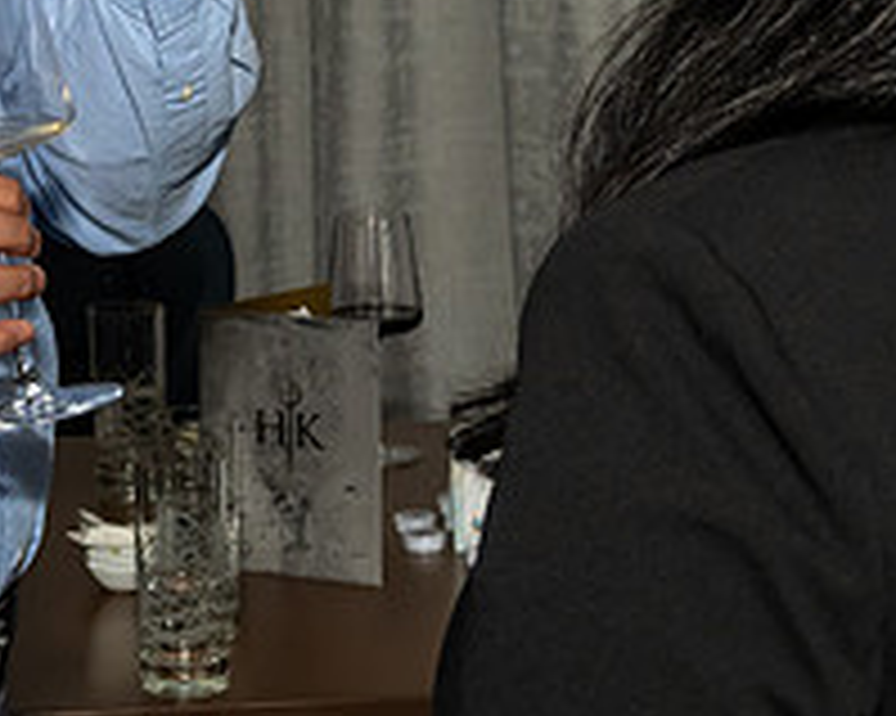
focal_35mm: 133
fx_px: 3525
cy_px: -172
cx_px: 114
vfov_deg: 11.3
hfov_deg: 14.4
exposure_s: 1/250
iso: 1000
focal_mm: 26
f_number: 7.1
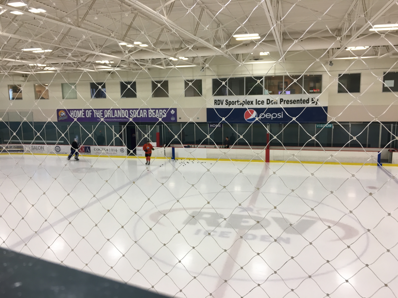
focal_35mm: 29
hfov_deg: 61.7
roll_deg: +1.0
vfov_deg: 48.2
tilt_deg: -8.5
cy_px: 149
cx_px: 199
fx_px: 333
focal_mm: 4.15
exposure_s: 1/30
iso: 25
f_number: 2.2
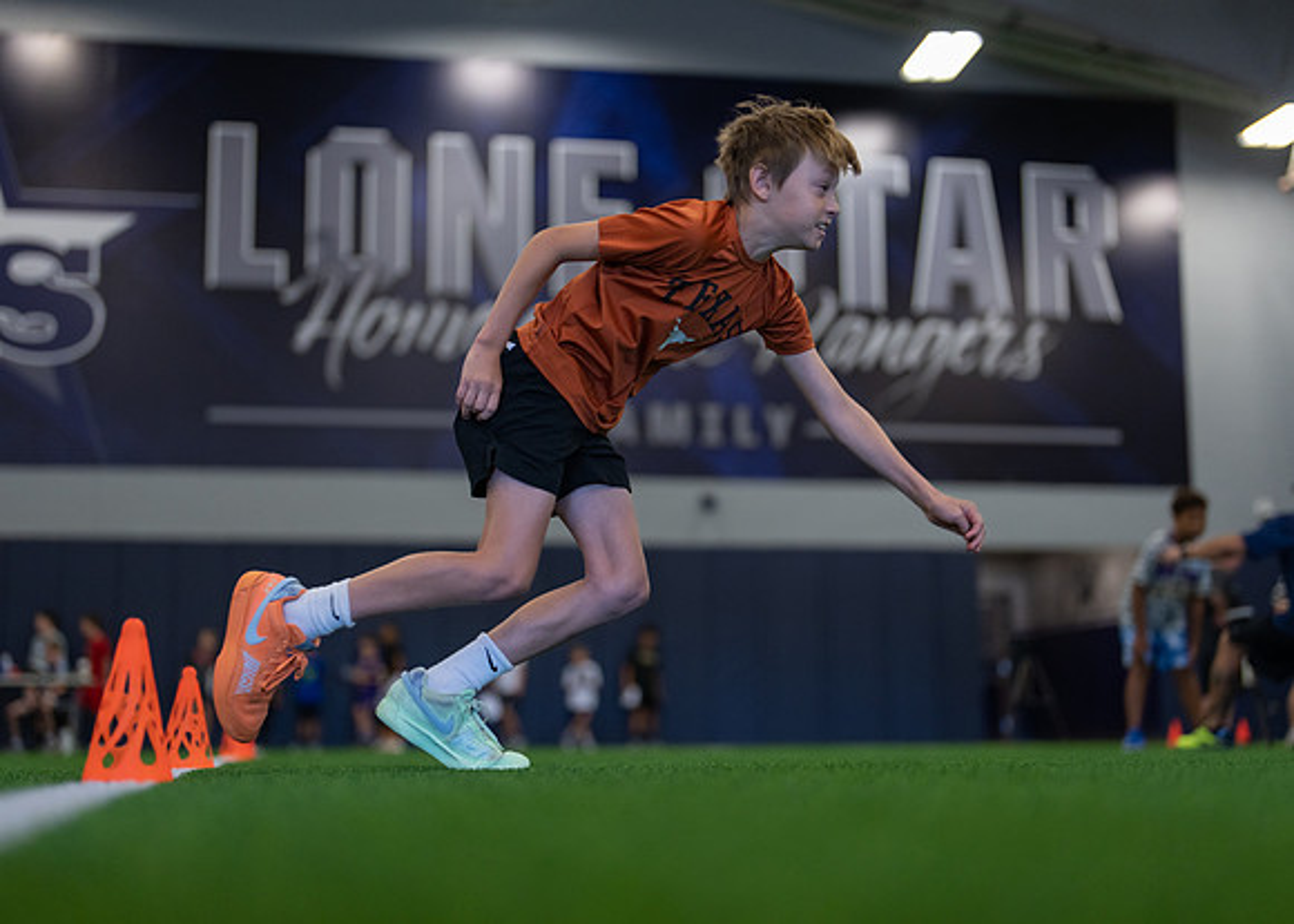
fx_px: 1989
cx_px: 647
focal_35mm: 54
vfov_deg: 26.1
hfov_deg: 36.0
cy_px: 462
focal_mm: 50
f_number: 1.3
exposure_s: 1/1000
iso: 1000
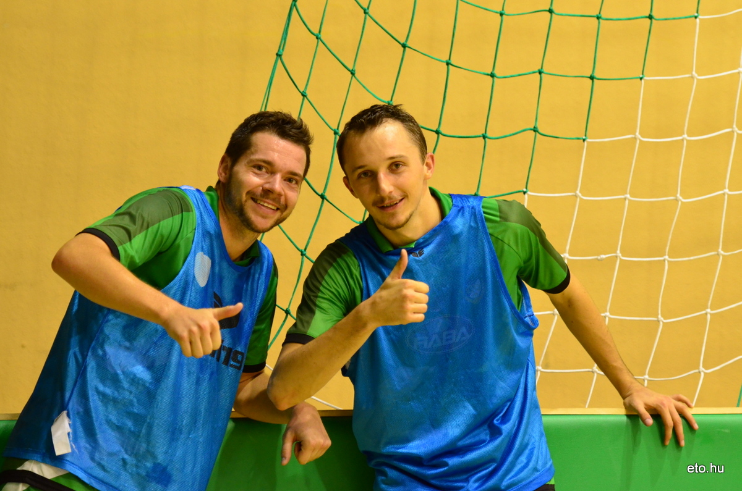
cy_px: 246
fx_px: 3394
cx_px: 371
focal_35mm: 165
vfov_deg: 8.3
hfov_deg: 12.5
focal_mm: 110
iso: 2500
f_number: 2.8
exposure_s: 1/250
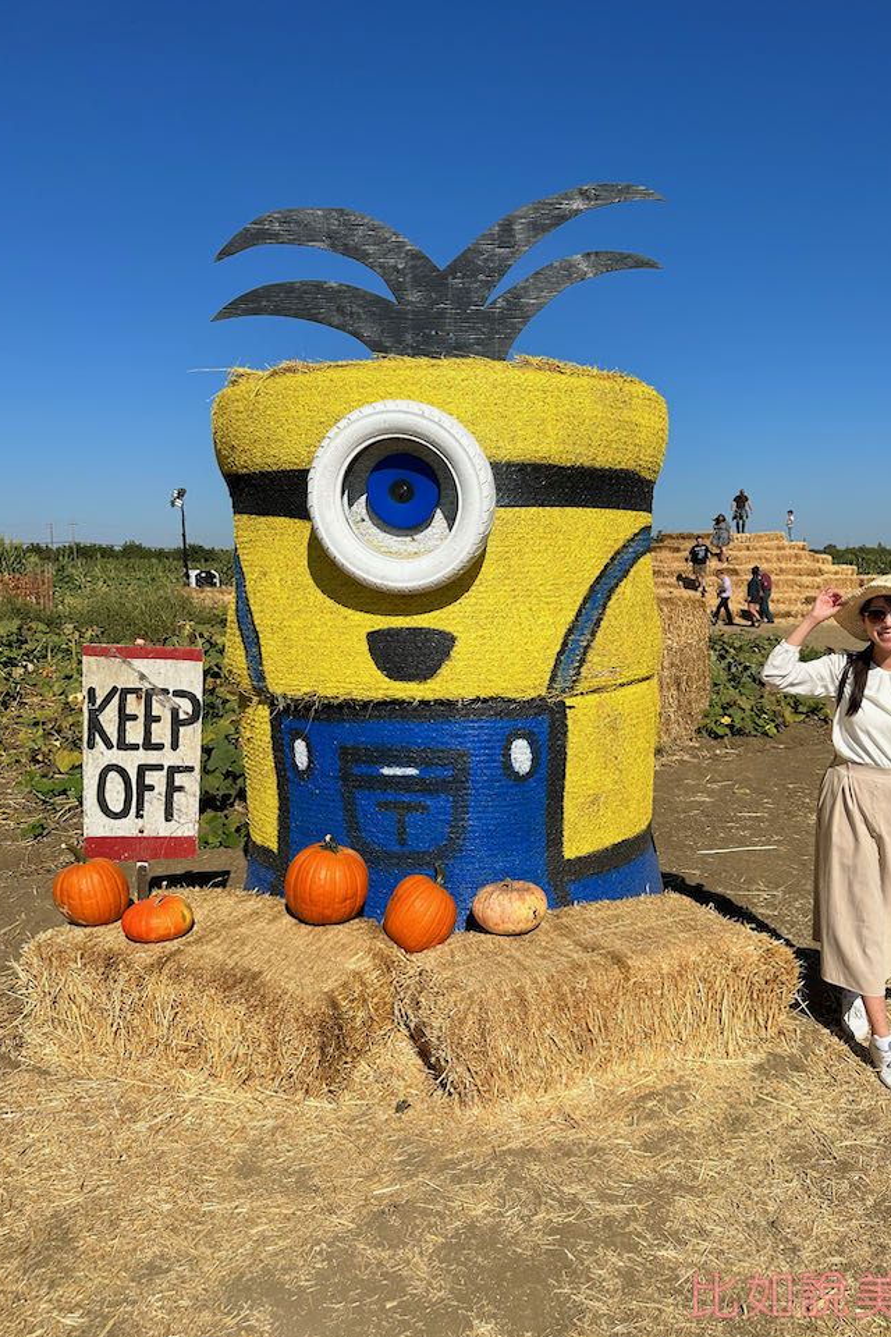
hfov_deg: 49.4
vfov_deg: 69.4
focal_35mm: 26
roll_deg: +0.3
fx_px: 965
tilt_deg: -6.3
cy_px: 673
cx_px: 508
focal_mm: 6.86
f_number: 1.78
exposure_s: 1/10753
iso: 80
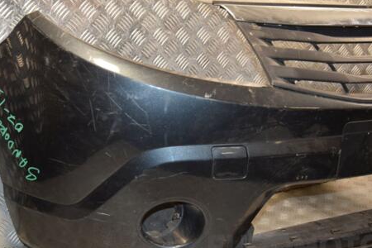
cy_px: 137
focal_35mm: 60
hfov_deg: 33.4
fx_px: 620
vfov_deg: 22.6
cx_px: 193
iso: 800
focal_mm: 30
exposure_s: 1/200
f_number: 5
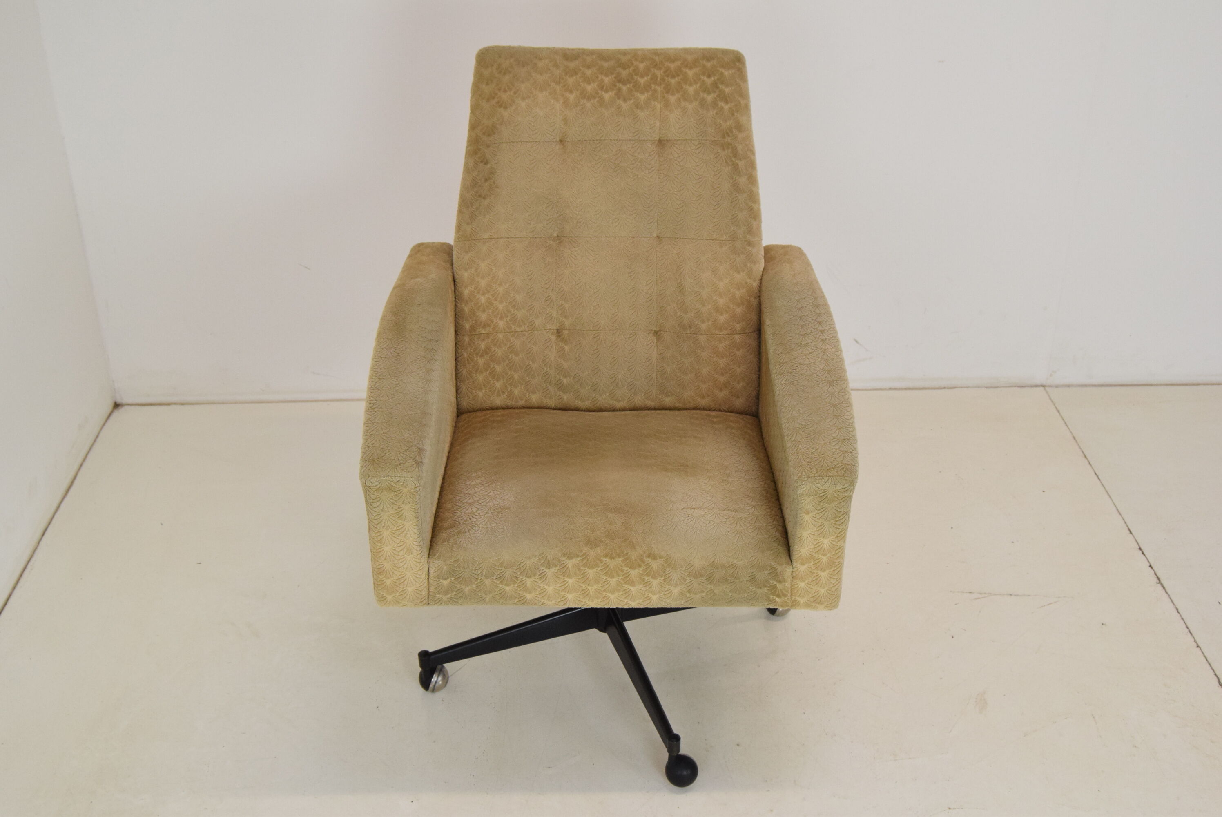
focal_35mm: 39
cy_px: 408
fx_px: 1325
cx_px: 611
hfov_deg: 49.5
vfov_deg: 34.3
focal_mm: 26
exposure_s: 1/250
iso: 1600
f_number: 8
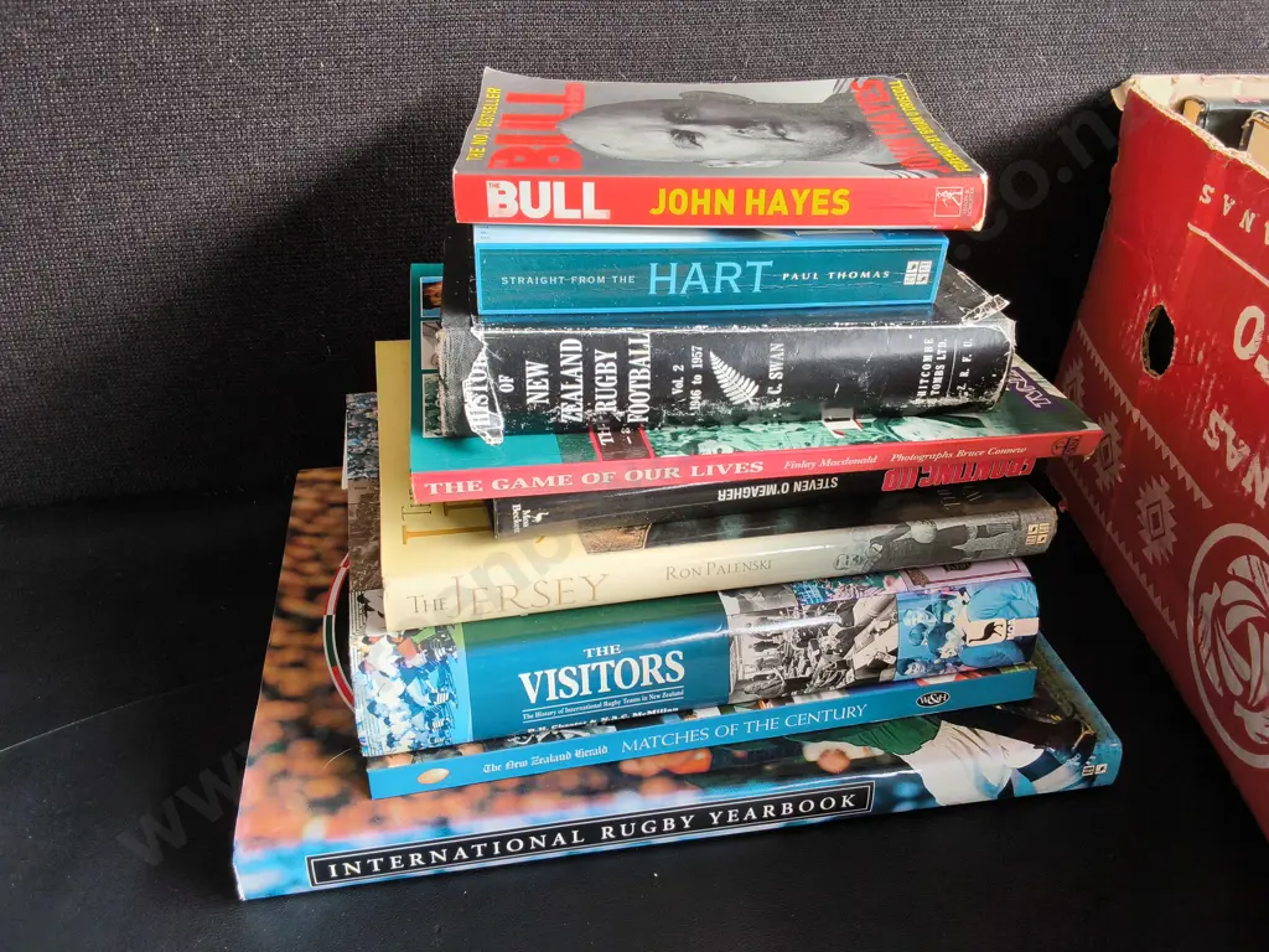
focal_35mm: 27
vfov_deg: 51.4
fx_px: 990
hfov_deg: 65.3
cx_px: 634
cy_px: 476
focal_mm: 2.87
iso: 100
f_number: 2
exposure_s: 1/100
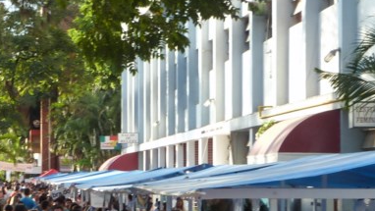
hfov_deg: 19.6
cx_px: 82
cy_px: 175
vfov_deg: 11.2
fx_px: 1074
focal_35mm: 108
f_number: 3.1
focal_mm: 6.5
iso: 100
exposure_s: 1/125
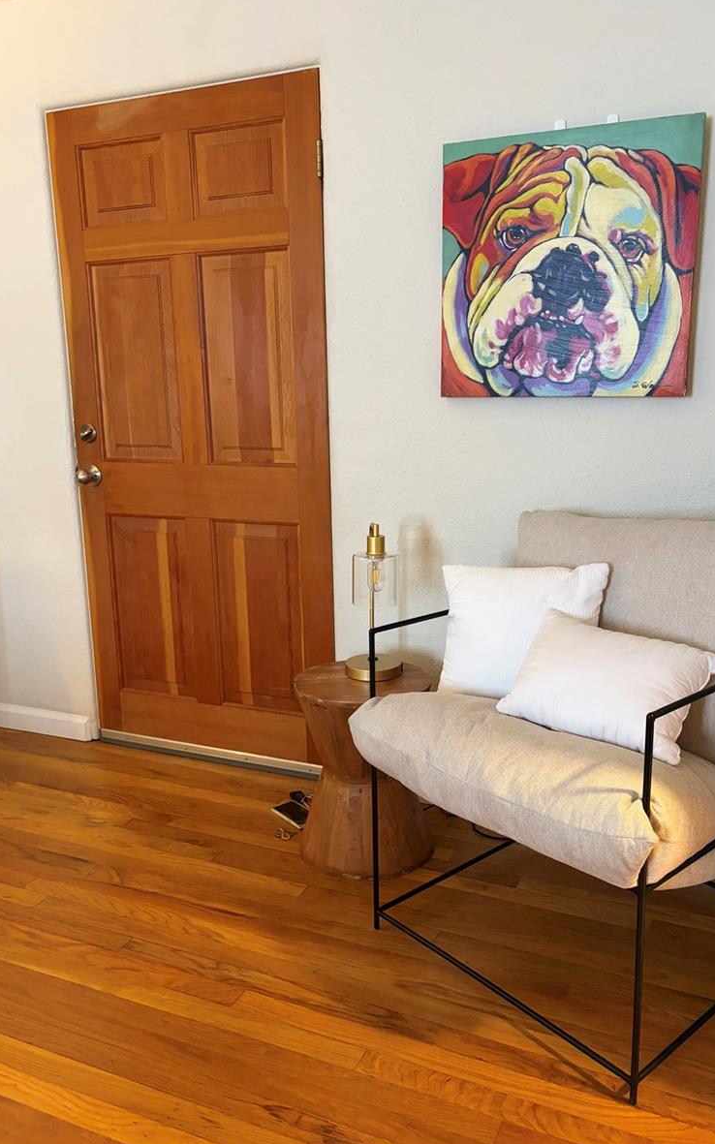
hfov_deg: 44.5
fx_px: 873
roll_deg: +0.4
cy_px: 572
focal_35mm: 28
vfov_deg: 66.5
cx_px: 385
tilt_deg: -11.0
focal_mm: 5.96
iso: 400
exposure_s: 1/60
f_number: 1.6
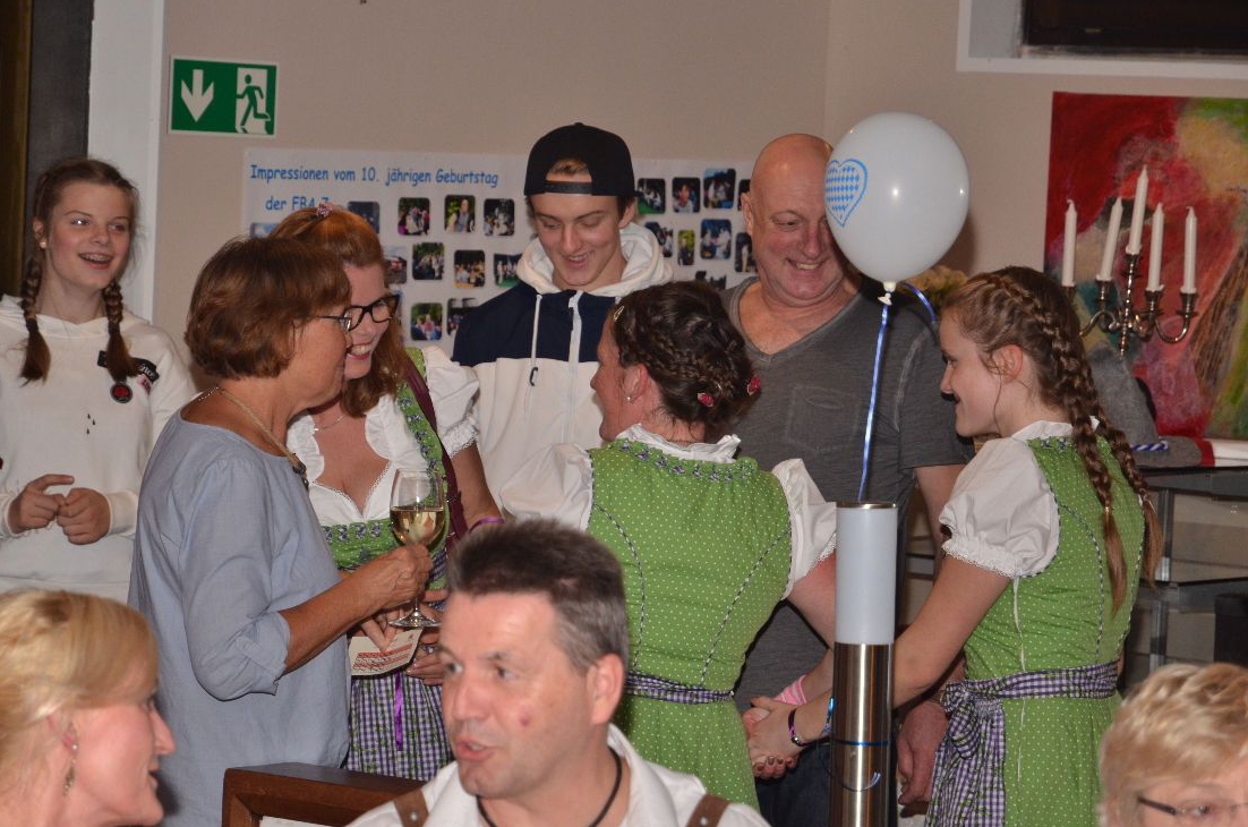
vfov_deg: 9.6
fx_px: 4932
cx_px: 642
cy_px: 415
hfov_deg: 14.4
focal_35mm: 143
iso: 800
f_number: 5.6
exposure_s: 1/60
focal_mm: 85
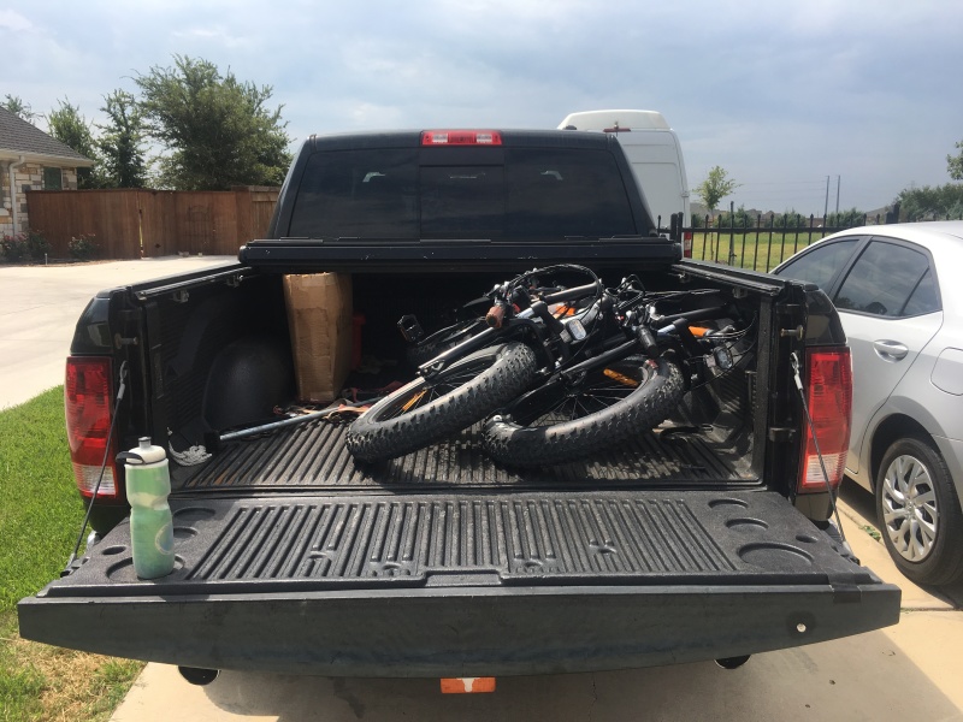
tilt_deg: -10.0
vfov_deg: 48.2
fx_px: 807
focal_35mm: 29
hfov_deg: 61.7
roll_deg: -0.7
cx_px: 482
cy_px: 361
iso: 25
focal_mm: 4.15
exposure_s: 1/1538
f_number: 2.2
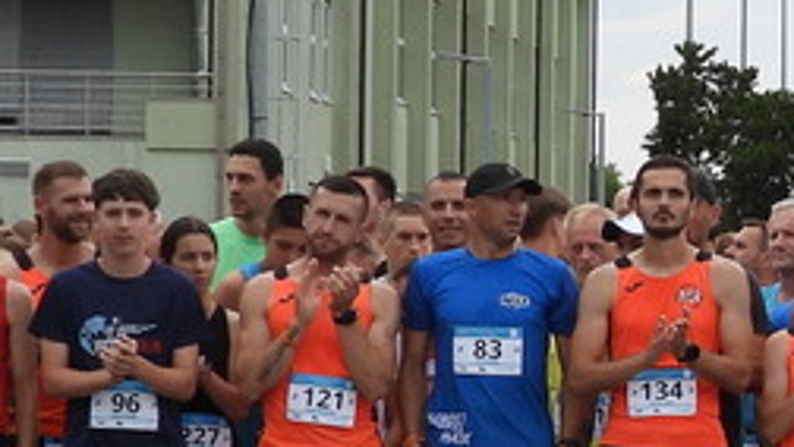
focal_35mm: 197
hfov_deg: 10.7
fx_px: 4149
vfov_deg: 6.2
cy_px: 305
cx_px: 1005
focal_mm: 6.8
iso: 100
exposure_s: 1/400
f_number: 3.2
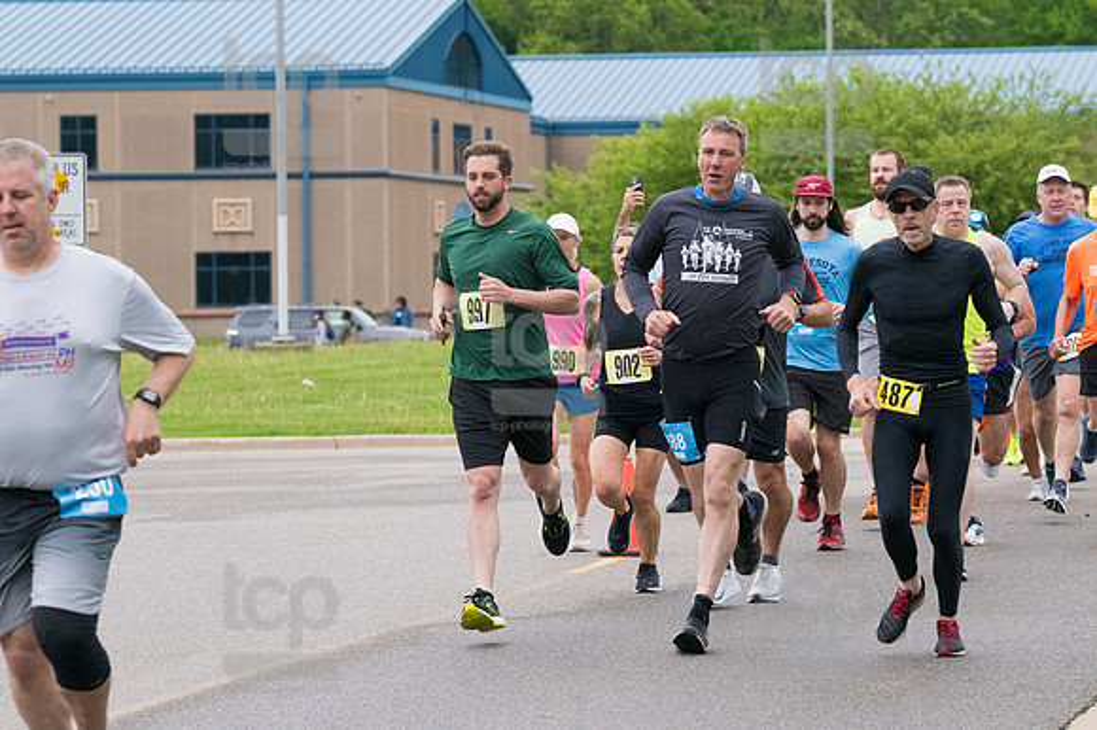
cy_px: 365
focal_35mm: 187
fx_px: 5695
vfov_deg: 7.3
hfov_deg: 11.0
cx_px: 548
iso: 2000
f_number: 5.6
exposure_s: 1/1250
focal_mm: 125
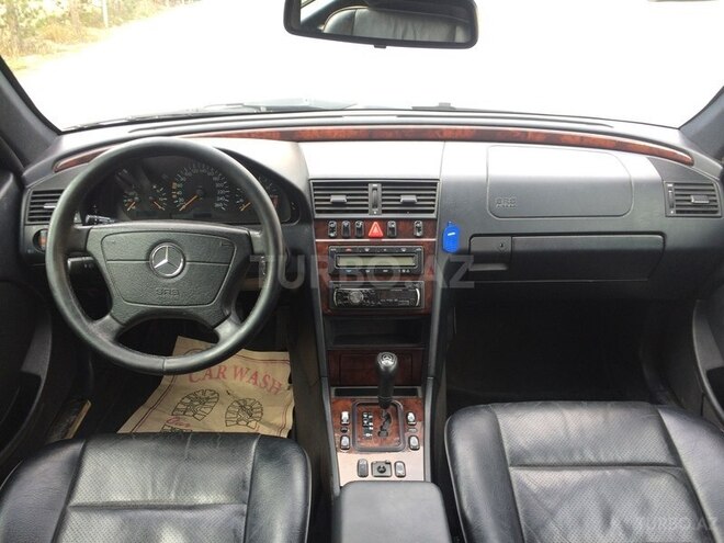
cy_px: 272
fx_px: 607
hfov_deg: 61.7
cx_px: 362
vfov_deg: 48.2
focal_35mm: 29
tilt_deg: -28.1
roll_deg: -0.1
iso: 50
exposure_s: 1/60
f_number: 2.2
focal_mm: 4.15
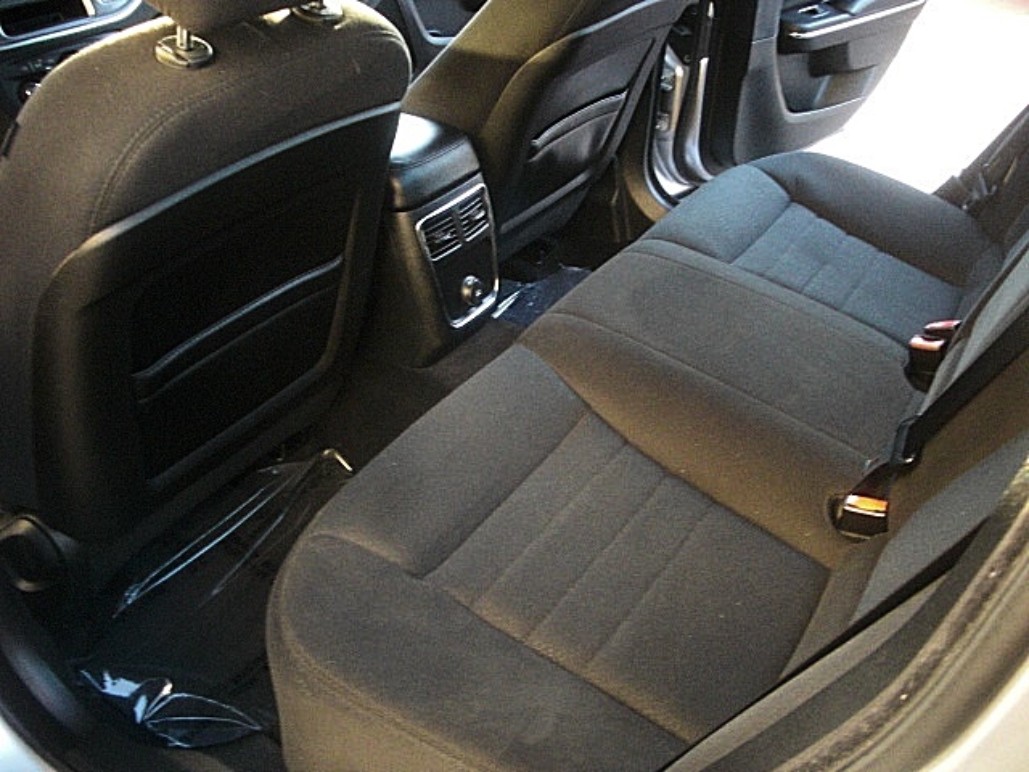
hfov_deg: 51.4
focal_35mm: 36
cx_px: 514
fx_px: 1070
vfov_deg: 39.7
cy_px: 386
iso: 800
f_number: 2.8
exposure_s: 1/60
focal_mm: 6.3
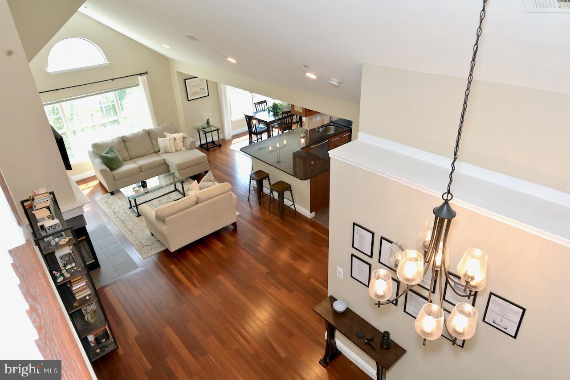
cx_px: 285
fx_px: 356
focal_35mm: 22
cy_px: 190
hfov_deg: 77.4
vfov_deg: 56.1
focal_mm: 22.5
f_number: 6.3
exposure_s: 1/50
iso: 320
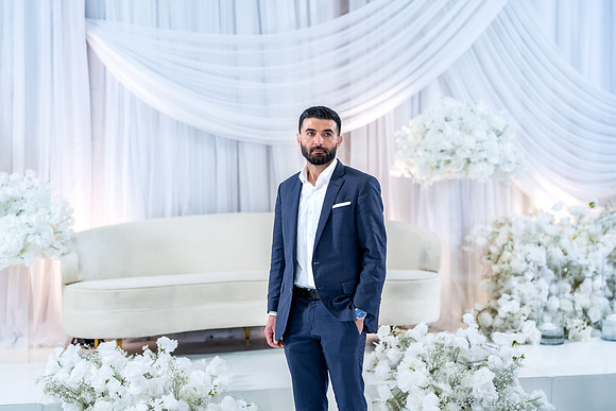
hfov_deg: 32.9
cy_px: 206
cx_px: 308
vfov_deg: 22.3
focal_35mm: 61
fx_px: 1044
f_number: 2
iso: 250
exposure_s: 1/160
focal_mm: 61
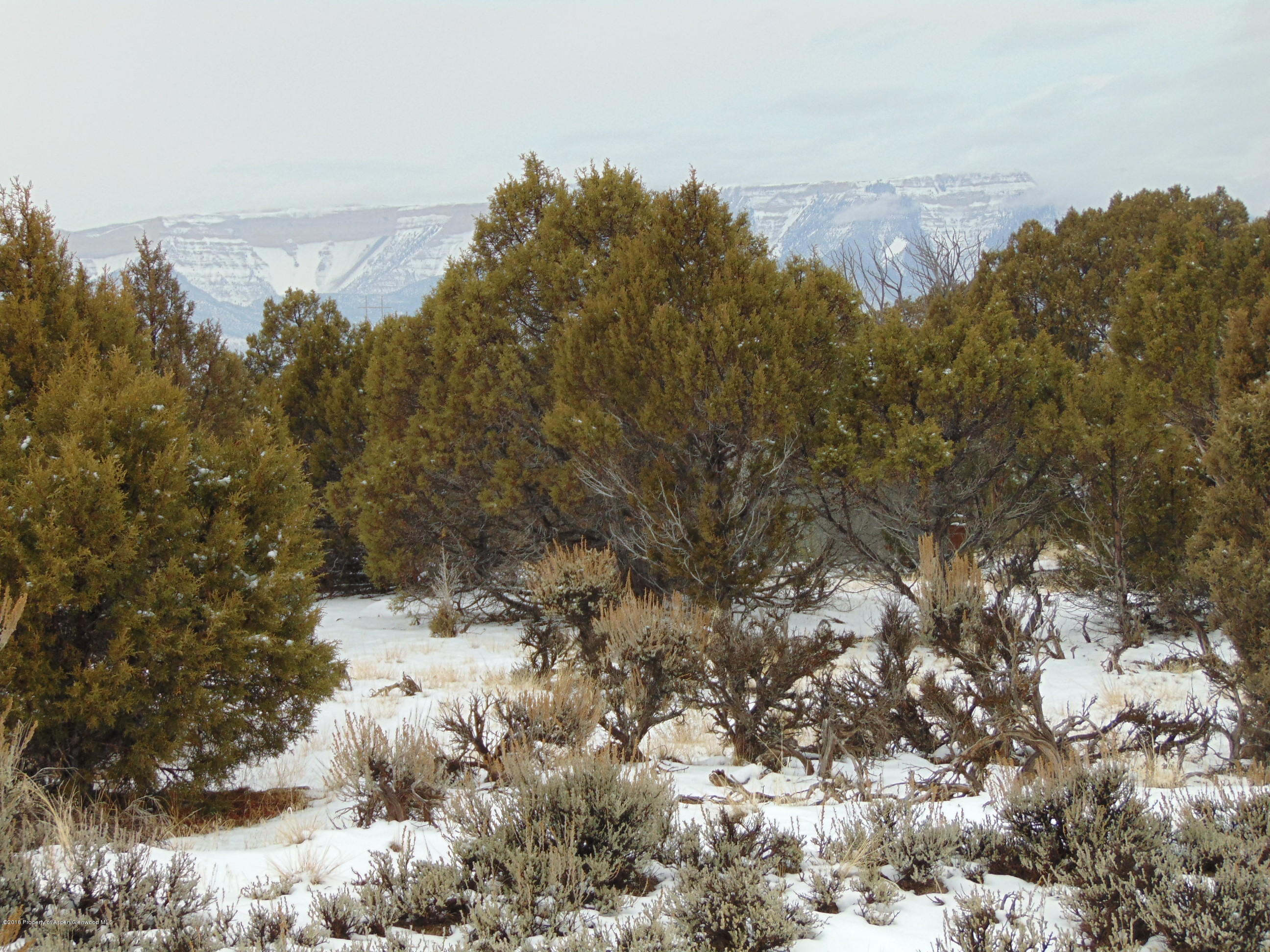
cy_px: 476
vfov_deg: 20.7
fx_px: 2605
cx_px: 635
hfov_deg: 27.4
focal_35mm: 71
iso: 80
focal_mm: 12.8
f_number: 3.7
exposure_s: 1/320
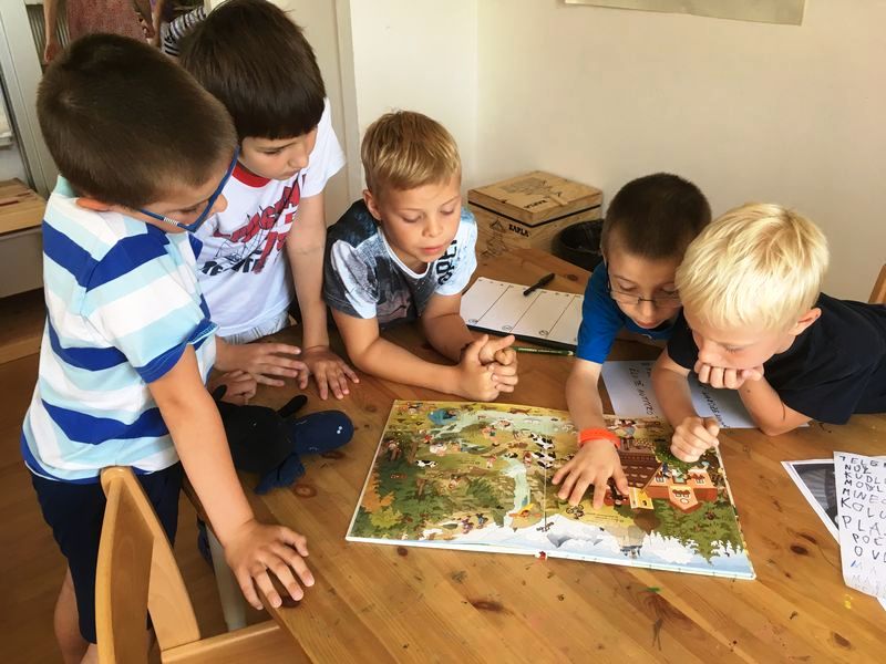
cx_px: 443
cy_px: 332
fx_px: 742
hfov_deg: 61.7
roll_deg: +0.7
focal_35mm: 29
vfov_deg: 48.2
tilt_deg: -29.6
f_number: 2.2
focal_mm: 4.15
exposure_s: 1/33
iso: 40
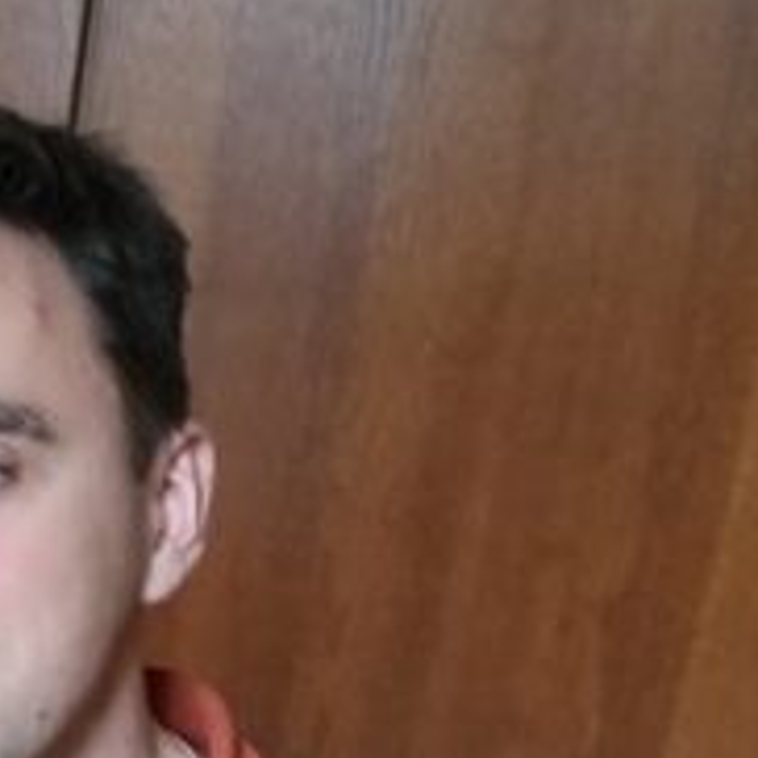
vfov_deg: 12.2
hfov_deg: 12.1
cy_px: 1458
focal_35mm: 129
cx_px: -741
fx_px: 3196
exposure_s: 1/20
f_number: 1.8
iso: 362
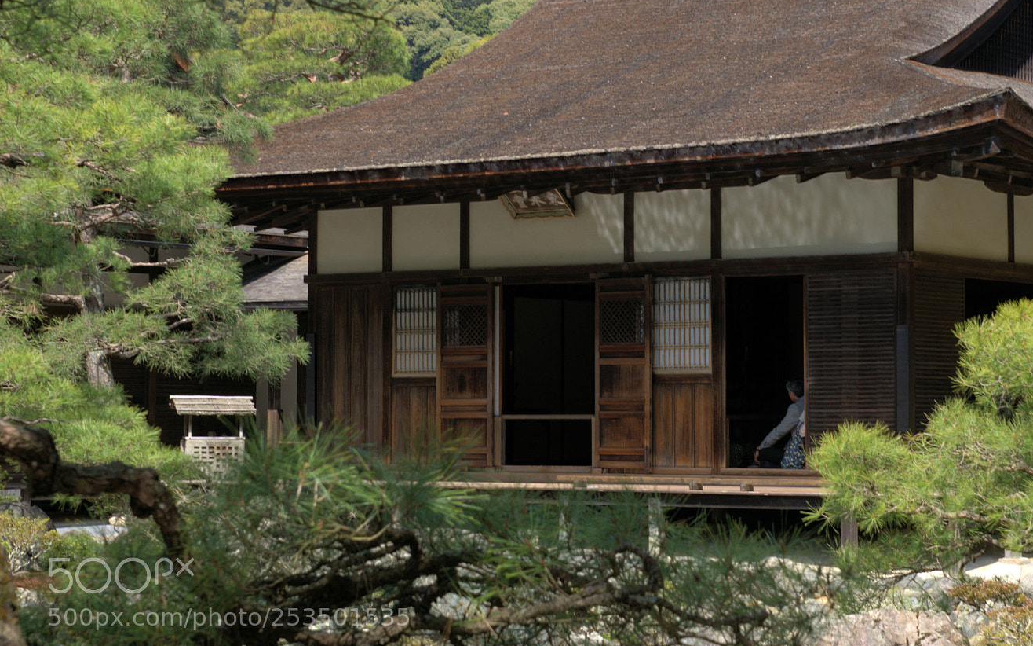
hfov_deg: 22.3
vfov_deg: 14.0
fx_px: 2618
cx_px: 627
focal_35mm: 93
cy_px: 259
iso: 100
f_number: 7.1
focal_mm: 50
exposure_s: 1/125
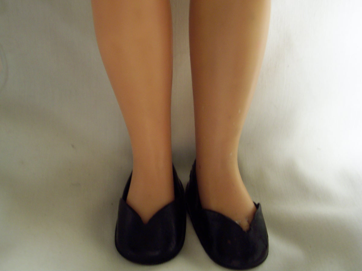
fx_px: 387
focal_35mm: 37
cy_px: 136
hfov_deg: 50.1
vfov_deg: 38.7
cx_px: 181
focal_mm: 5.6
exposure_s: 1/45
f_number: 2.8
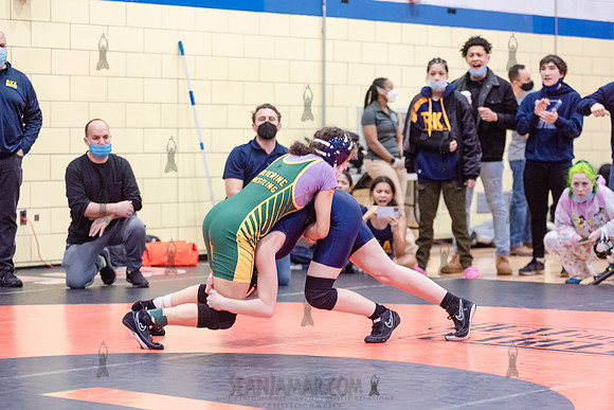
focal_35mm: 109
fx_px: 1868
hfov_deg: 18.7
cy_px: 205
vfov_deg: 12.5
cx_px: 307
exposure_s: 1/250
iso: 4000
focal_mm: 105
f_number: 3.5
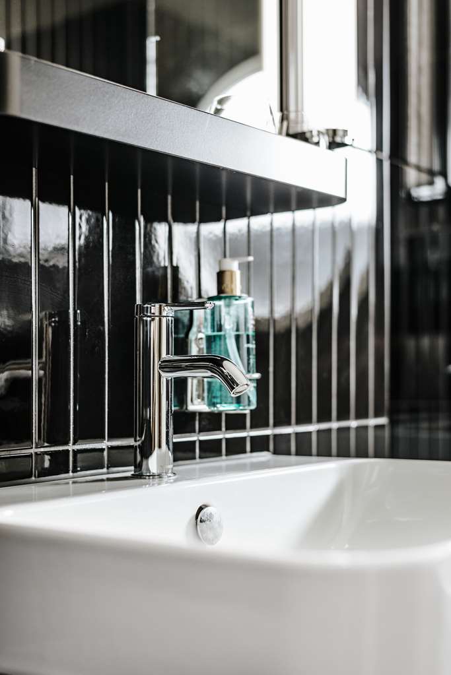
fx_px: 939
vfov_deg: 39.6
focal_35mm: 50
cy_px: 338
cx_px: 226
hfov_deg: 27.0
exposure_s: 1/100
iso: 250
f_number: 2.8
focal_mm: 50
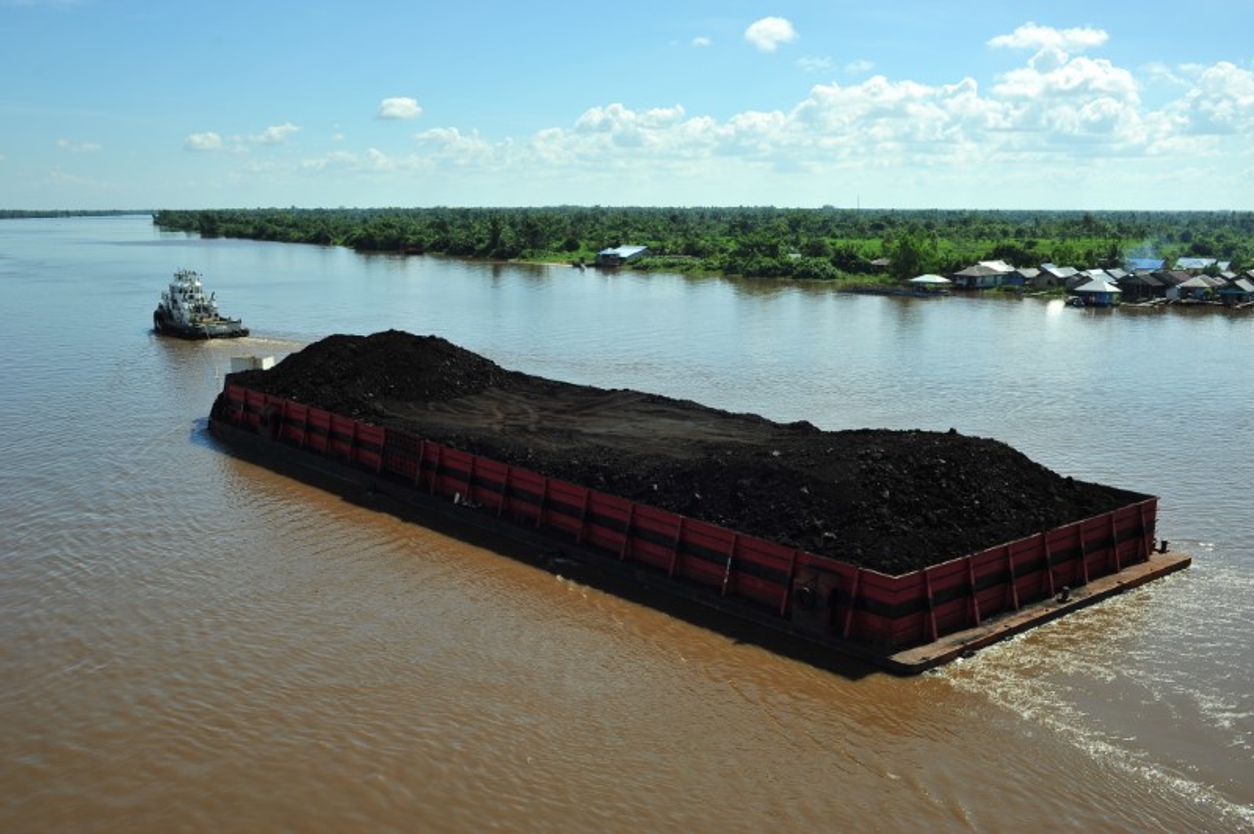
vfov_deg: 37.8
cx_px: 627
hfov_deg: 54.5
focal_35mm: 35
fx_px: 1218
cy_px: 417
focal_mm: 35
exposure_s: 1/400
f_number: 9
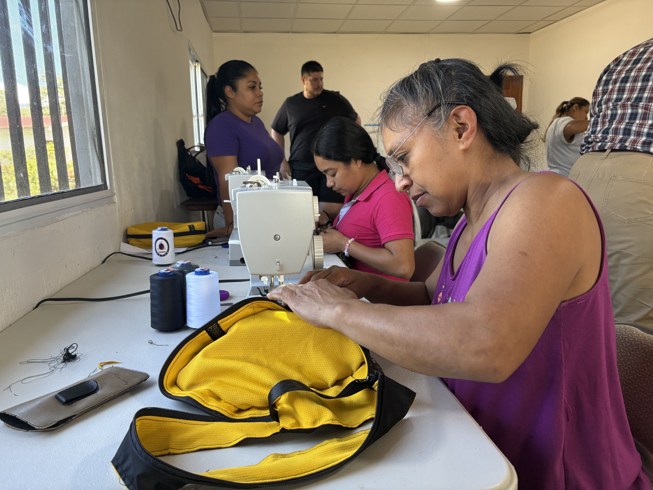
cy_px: 245
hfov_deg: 67.3
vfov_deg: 53.1
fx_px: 490
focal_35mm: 26
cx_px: 326
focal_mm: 5.96
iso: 160
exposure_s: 1/60
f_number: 1.6
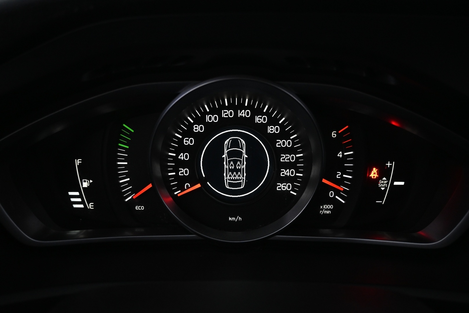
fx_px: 420
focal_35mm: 32
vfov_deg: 40.8
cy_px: 156
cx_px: 234
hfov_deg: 58.3
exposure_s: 1/30
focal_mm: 21.5
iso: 2000
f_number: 4
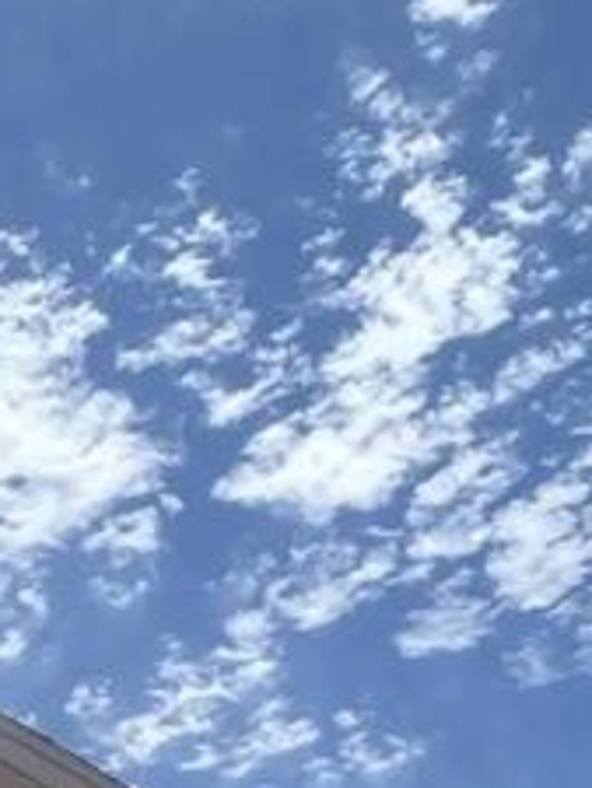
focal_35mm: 85
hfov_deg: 15.6
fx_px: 1936
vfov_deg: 18.3
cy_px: 1403
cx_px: -378
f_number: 2.2
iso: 50
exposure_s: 1/2674
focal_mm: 2.22
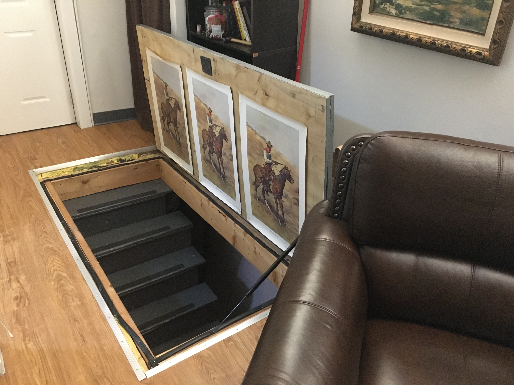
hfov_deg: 61.7
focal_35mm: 29
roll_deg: -2.7
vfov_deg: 48.2
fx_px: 431
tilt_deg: -30.4
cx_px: 257
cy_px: 192
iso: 320
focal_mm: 4.15
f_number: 2.2
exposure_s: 1/15
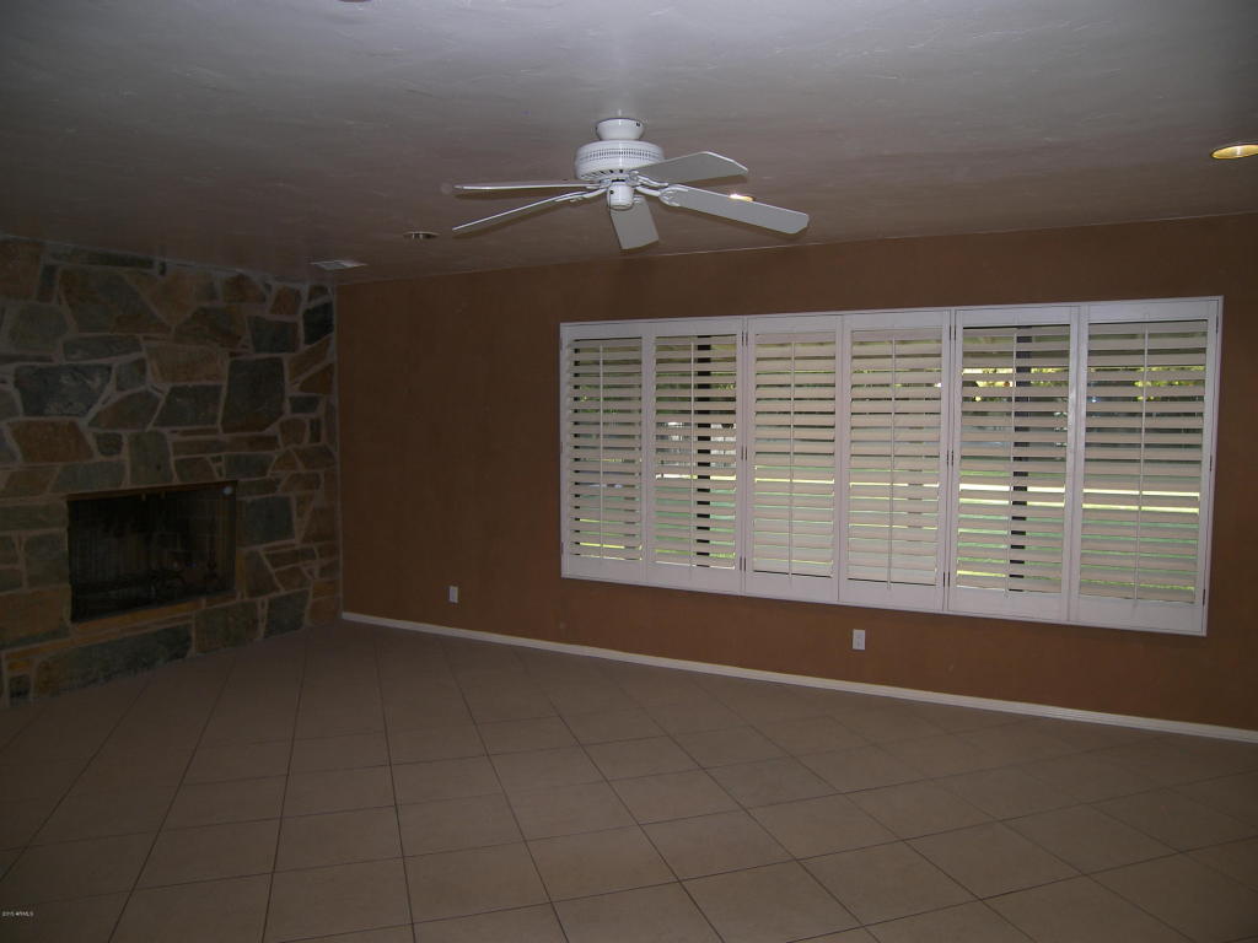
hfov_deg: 71.6
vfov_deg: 56.8
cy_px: 472
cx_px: 629
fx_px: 872
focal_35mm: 24
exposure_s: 1/30
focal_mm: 5.1
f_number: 2.8
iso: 50
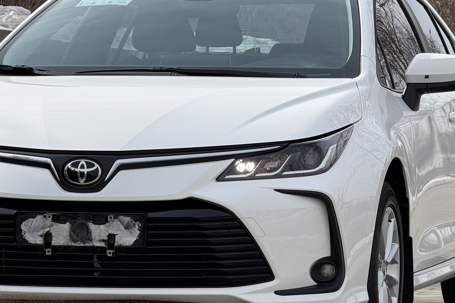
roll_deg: +1.1
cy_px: 149
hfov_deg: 8.3
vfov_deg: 5.6
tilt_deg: -0.2
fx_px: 3121
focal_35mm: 247
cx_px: 185
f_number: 2.8
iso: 25
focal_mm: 16.89
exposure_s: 1/638
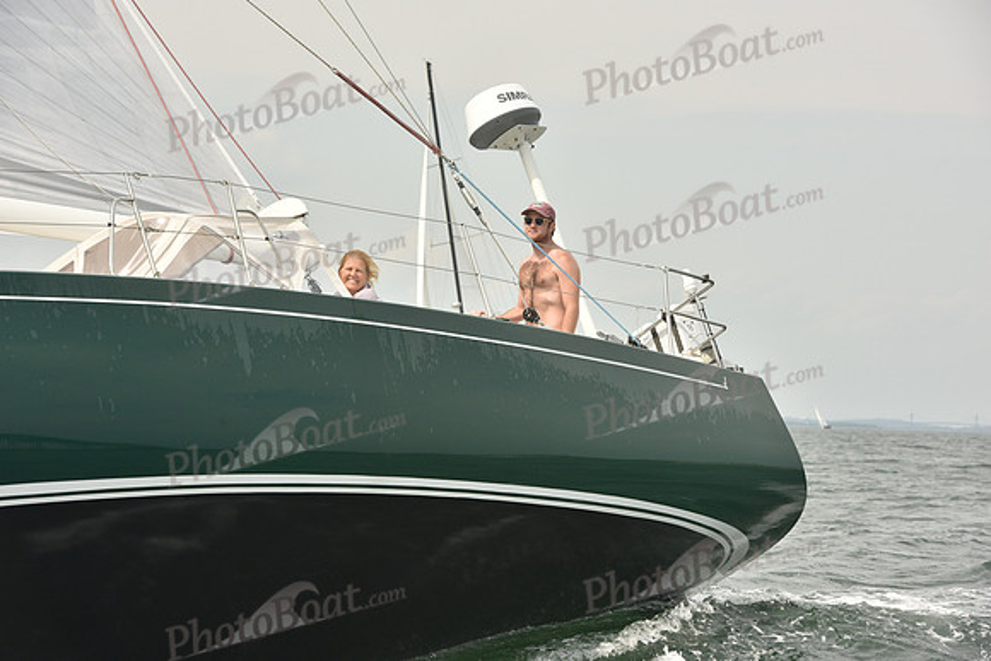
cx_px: 496
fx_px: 3717
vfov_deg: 10.2
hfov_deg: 15.2
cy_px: 330
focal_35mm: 135
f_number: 10
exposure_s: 1/1000
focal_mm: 135
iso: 400
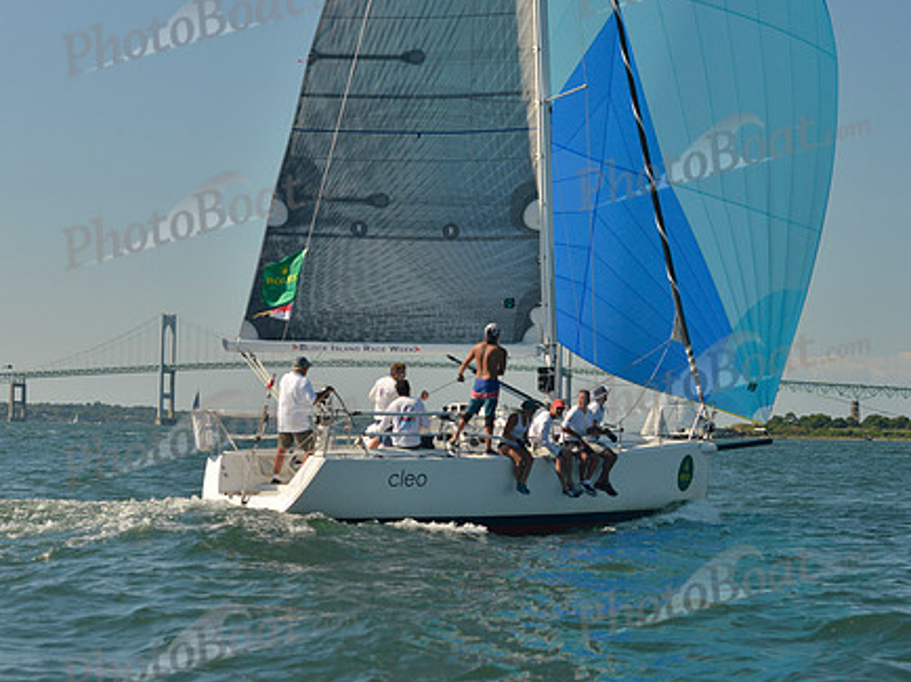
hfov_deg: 21.8
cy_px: 295
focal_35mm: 90
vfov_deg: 16.4
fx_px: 2367
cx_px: 468
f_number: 5
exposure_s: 1/1600
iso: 400
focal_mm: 70
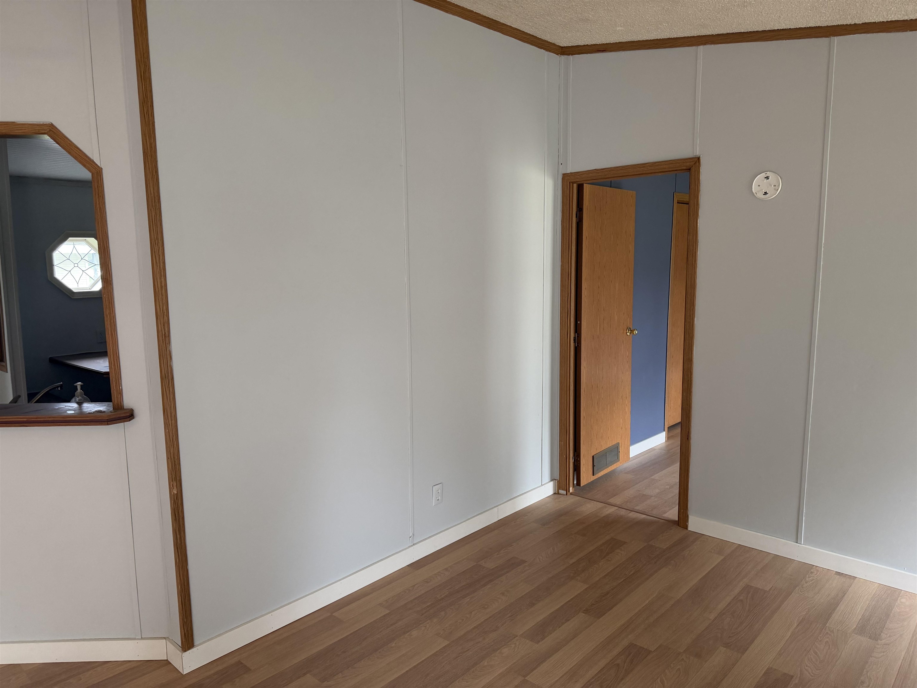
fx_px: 636
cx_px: 458
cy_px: 344
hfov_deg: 71.6
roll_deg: -1.0
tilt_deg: -9.2
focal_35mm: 24
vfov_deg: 56.8
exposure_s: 1/60
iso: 200
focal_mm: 6.76
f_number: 1.78
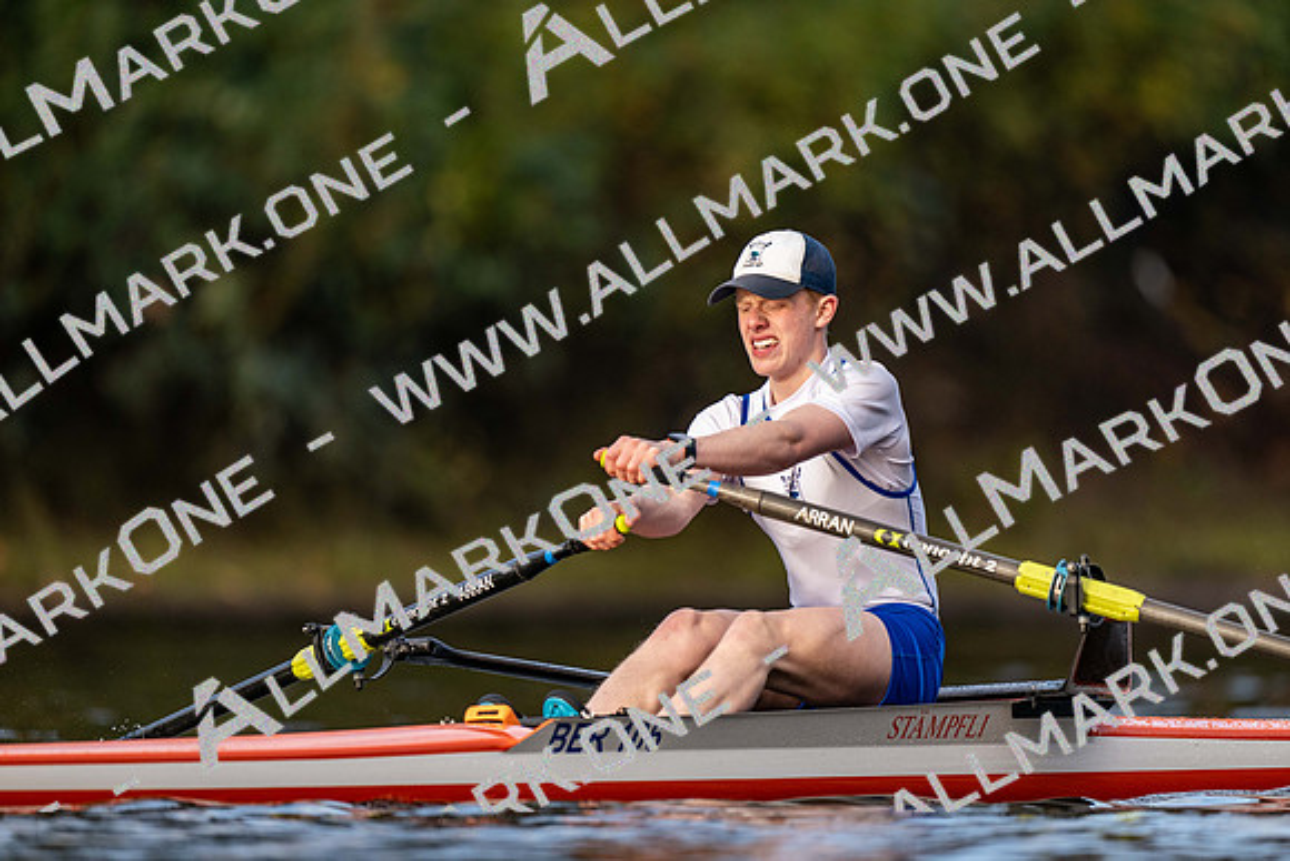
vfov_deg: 2.3
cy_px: 430
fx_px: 21504
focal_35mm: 600
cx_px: 645
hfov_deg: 3.4
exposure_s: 1/2500
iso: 1000
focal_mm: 600
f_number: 4
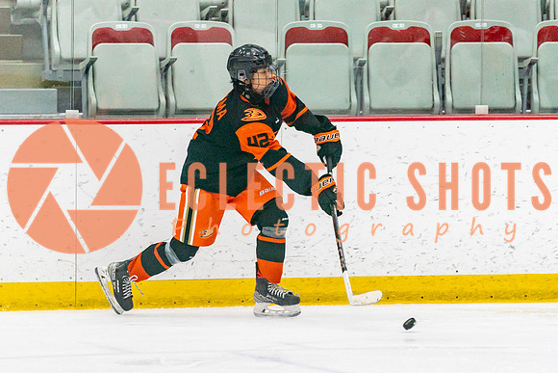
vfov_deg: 3.8
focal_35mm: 358
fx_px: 5555
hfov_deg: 5.8
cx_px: 238
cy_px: 266
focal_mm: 200
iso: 3200
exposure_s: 1/1250
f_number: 2.8
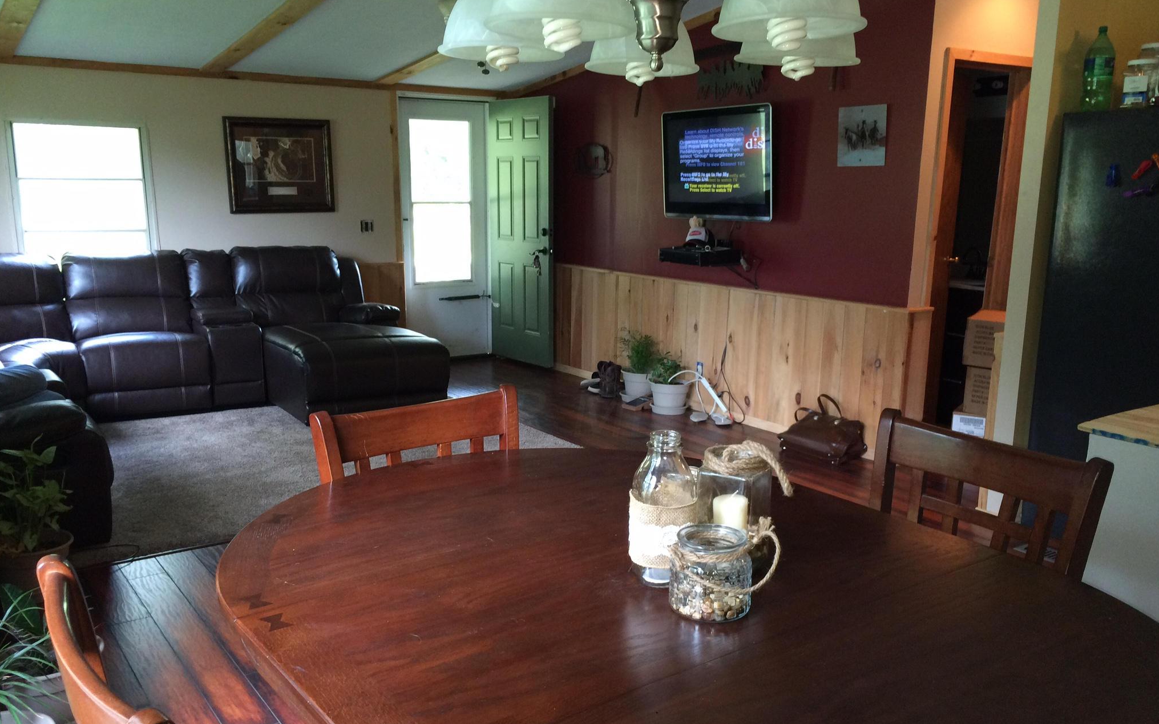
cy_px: 413
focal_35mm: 31
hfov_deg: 61.2
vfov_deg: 40.5
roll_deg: +0.4
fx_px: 979
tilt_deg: -13.0
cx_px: 581
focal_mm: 4.15
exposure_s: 1/30
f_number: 2.2
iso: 160
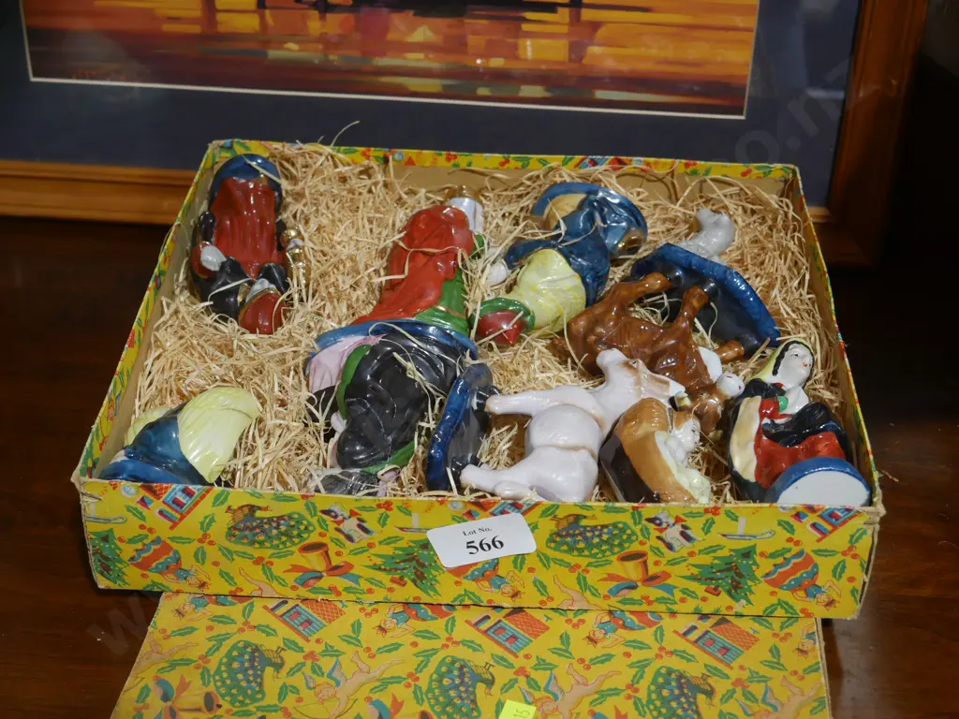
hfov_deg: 38.2
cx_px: 480
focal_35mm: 50
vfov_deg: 29.1
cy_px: 360
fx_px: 1385
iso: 800
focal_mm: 25
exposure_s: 1/60
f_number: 5.6
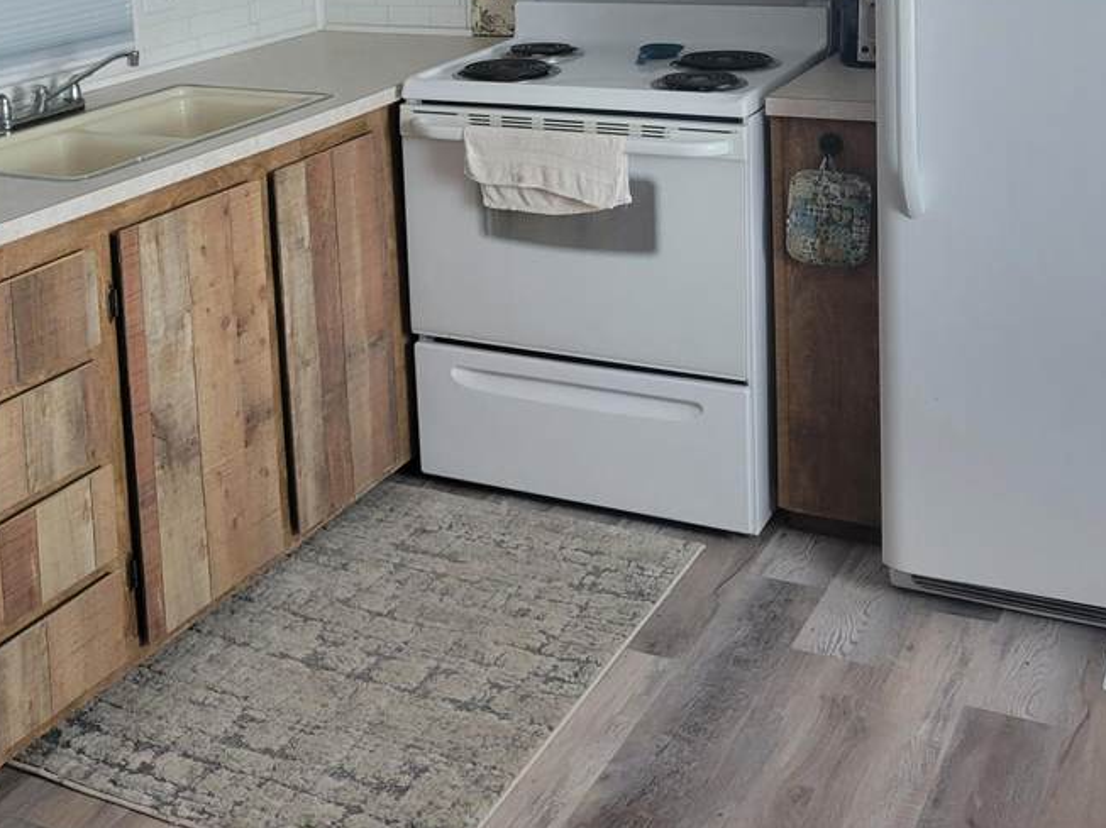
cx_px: 437
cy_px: 59
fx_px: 1629
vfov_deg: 27.4
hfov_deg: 37.4
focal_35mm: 51
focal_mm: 5.4
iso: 160
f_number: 1.8
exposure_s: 1/60
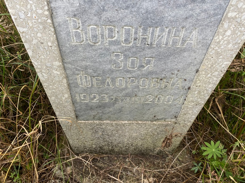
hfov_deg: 67.3
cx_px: 122
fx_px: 184
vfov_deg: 53.1
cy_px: 92
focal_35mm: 26
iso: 32
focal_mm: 4.25
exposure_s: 1/165
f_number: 1.8
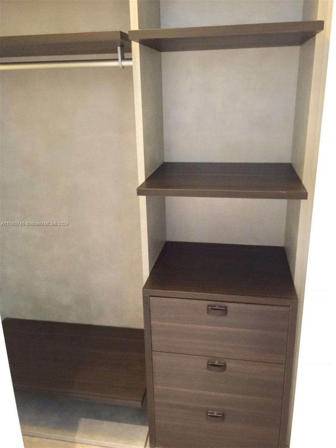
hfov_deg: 48.2
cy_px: 224
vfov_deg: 61.7
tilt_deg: -18.1
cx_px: 168
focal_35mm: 29
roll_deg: +1.0
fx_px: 375
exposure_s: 1/4
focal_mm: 4.15
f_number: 2.2
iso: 64
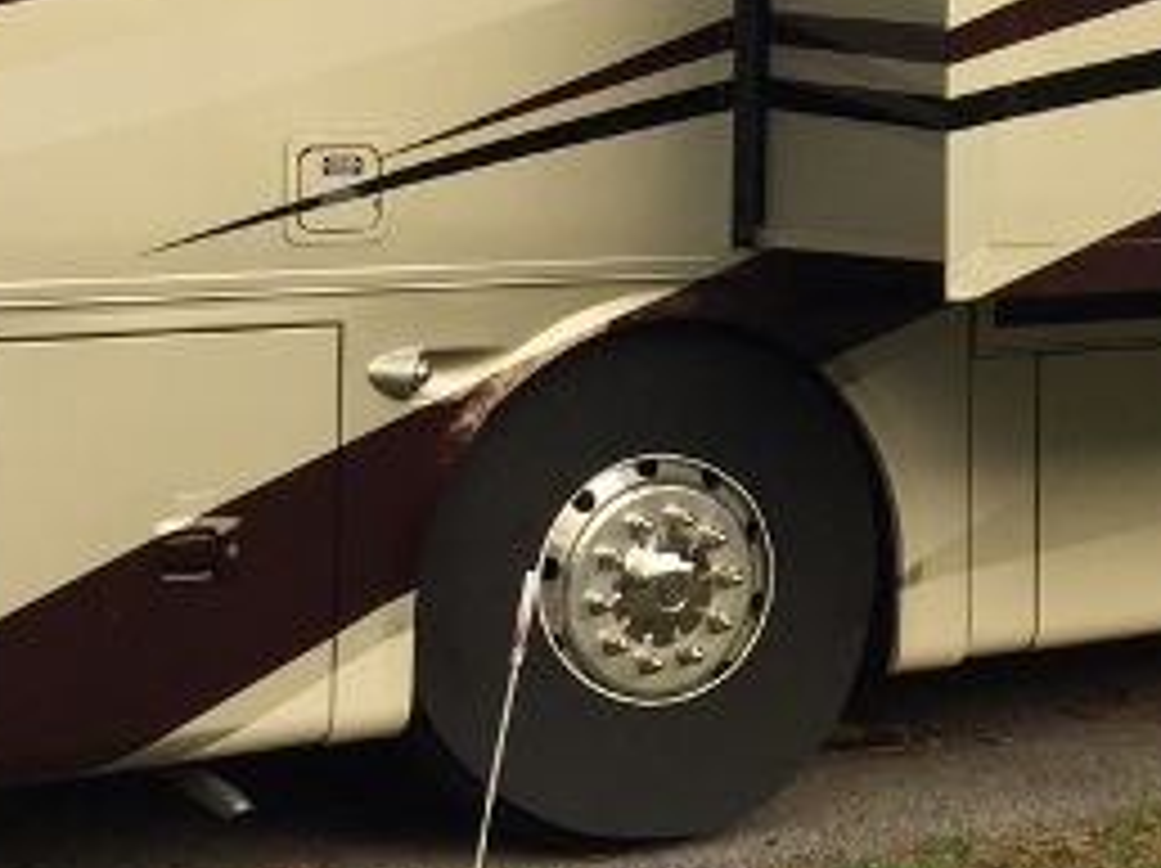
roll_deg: -0.8
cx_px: 1156
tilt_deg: +0.3
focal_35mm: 90
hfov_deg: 21.1
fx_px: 3016
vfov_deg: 16.0
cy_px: -18
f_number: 2.2
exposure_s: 1/284
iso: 32
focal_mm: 4.15
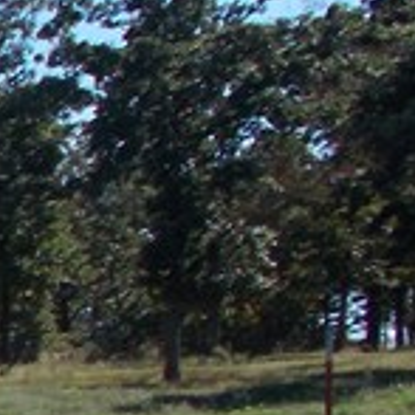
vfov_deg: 9.3
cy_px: 545
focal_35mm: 185
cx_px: -912
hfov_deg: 7.9
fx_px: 2509
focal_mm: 5.3
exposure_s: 1/125
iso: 80
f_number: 8.6
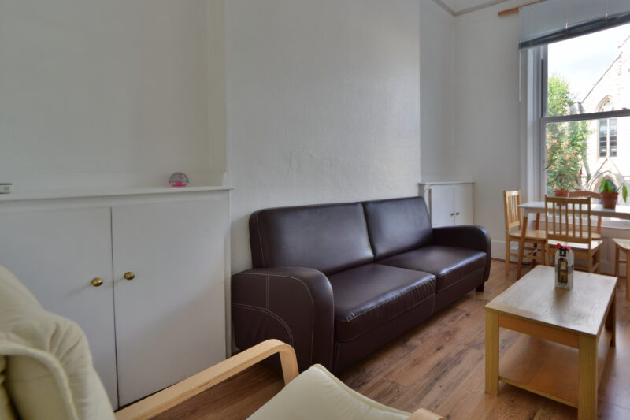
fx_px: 315
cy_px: 179
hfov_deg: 85.4
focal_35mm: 18
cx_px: 441
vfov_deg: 67.0
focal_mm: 8
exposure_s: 1/160
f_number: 4.5
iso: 400
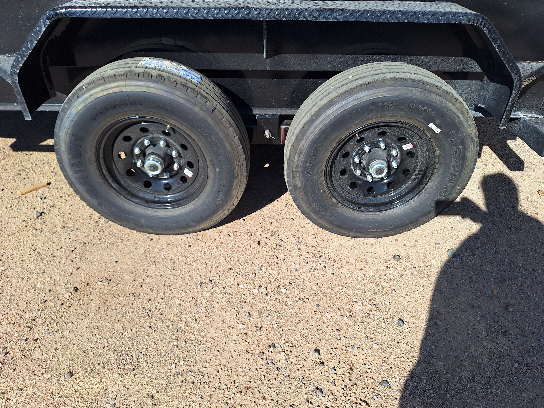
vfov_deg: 58.9
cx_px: 272
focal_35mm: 23
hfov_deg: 73.9
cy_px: 204
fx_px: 361
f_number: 1.8
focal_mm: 5.54
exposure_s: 1/2169
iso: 40
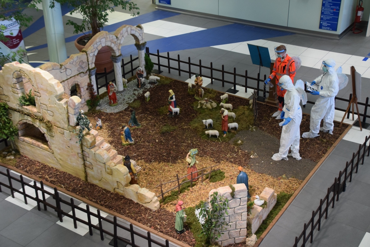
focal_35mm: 48
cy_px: 124
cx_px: 185
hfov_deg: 41.1
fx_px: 493
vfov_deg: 28.1
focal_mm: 32
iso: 1600
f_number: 4
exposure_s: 1/60
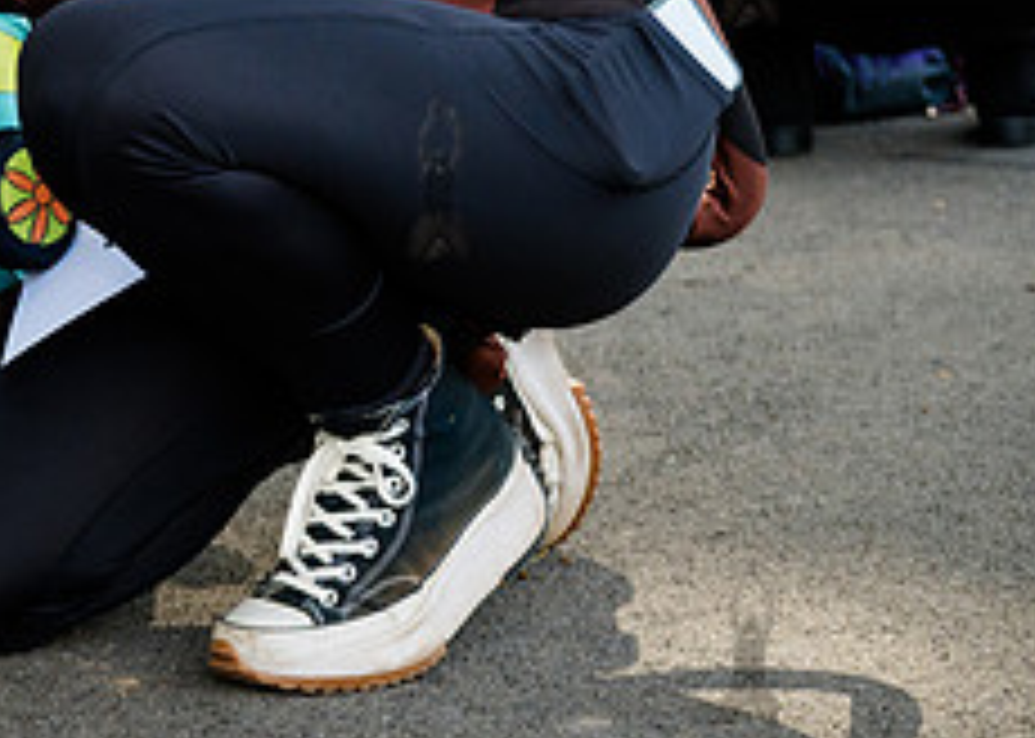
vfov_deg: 9.0
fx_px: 4671
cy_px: -9
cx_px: -496
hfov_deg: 12.1
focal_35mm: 159
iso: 1000
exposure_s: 1/400
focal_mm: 52
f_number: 5
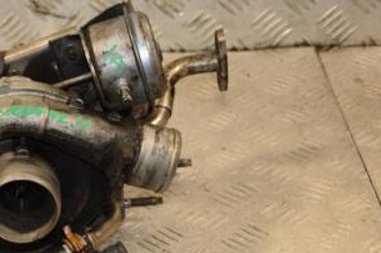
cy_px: 143
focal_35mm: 118
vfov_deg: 11.6
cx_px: 26
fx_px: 1248
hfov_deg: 17.1
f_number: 5.6
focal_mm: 40
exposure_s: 1/200
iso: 800
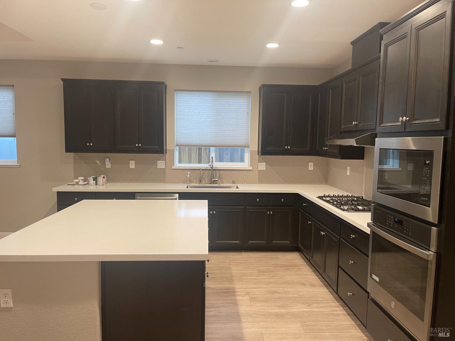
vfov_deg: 54.9
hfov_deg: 69.4
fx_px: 329
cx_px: 228
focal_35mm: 25
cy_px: 170
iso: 125
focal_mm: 5.1
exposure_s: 1/60
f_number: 1.6
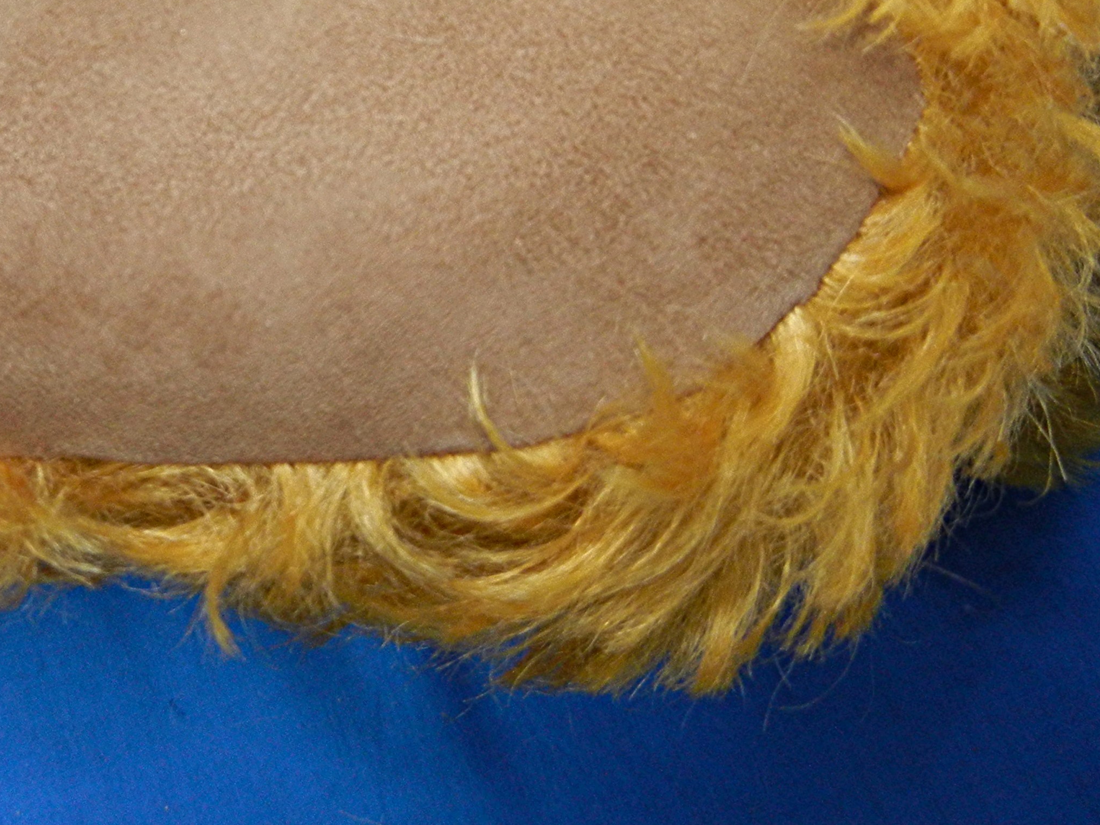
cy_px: 156
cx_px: 223
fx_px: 1875
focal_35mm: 59
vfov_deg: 24.4
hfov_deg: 31.9
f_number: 3.5
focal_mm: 5.4
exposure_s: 1/30
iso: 230
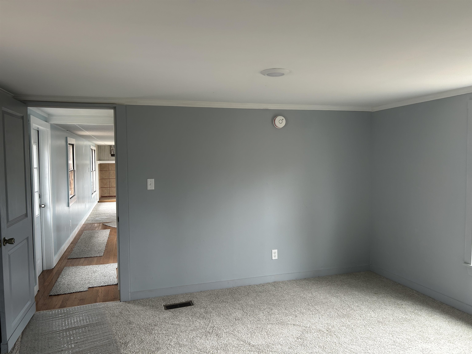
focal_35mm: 26
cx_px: 236
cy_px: 177
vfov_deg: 53.1
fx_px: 355
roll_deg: +0.5
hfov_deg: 67.3
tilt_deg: -3.6
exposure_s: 1/121
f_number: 1.5
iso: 64
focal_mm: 5.7
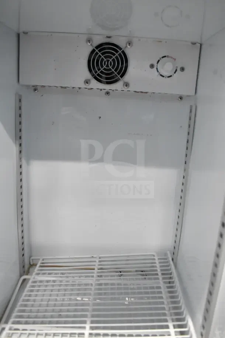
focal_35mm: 30
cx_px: 112
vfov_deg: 61.9
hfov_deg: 43.6
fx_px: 281
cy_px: 169
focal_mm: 20
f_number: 4.5
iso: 6400
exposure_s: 1/80
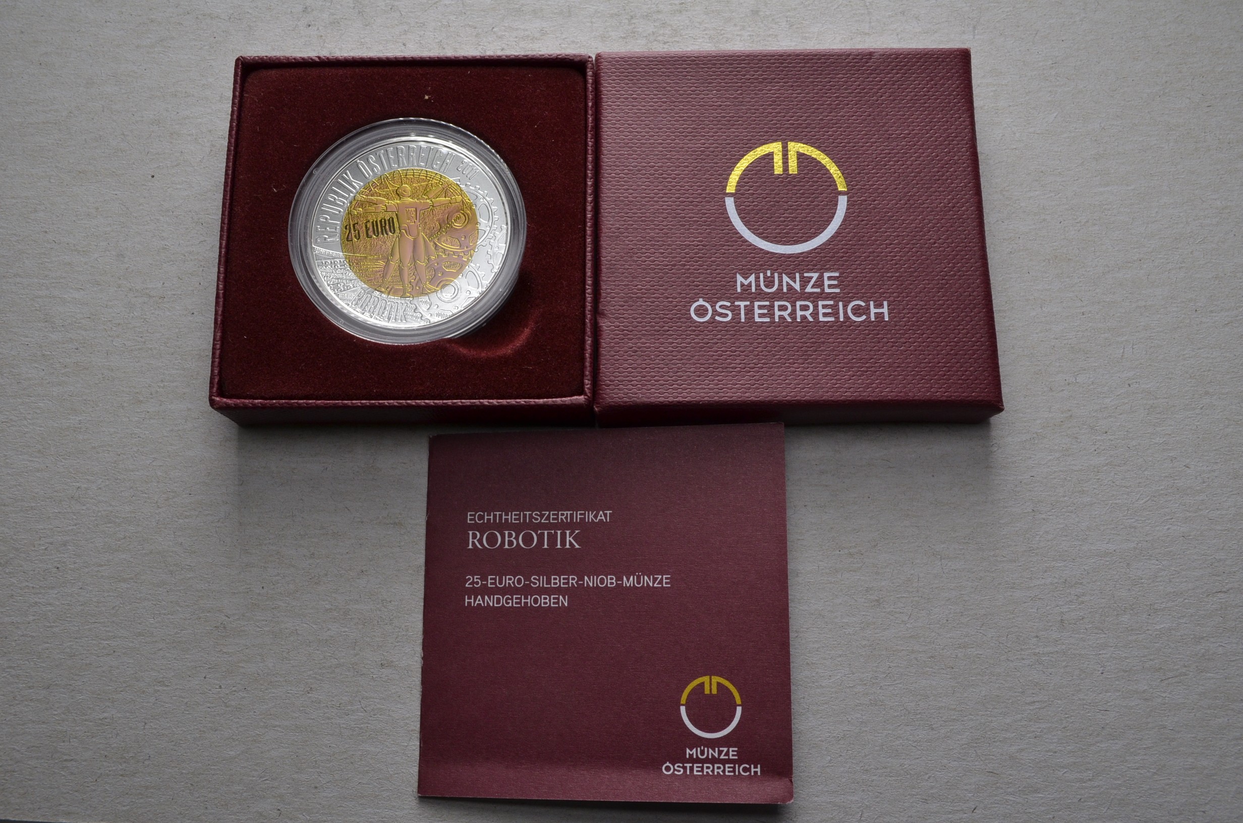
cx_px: 622
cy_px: 412
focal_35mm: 33
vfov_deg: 39.8
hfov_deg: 57.3
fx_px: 1137
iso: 400
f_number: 14
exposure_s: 1/250
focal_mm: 22
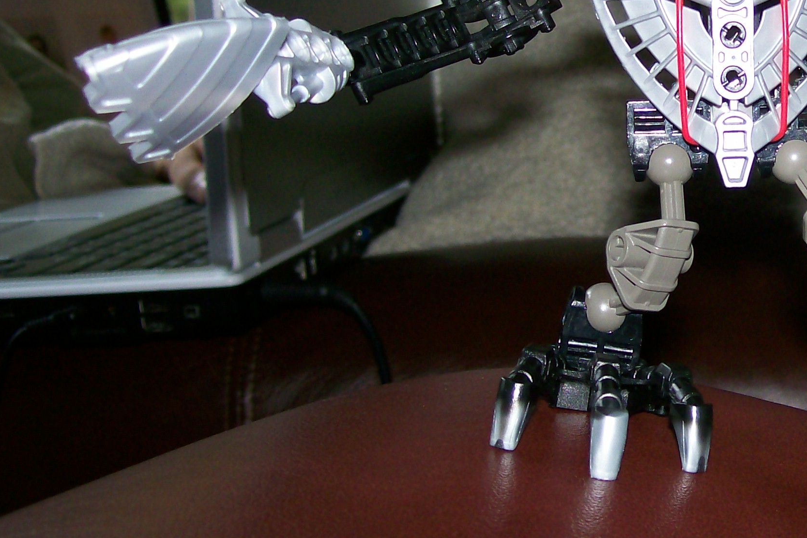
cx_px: 727
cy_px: 201
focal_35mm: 69
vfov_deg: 19.7
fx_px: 1546
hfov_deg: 28.1
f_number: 2.7
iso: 80
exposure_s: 1/64
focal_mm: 6
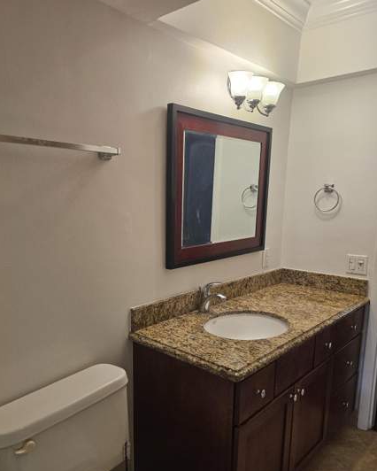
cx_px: 167
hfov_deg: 53.1
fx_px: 376
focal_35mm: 27
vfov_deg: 63.8
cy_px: 269
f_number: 1.7
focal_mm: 6.3
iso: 200
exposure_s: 1/120
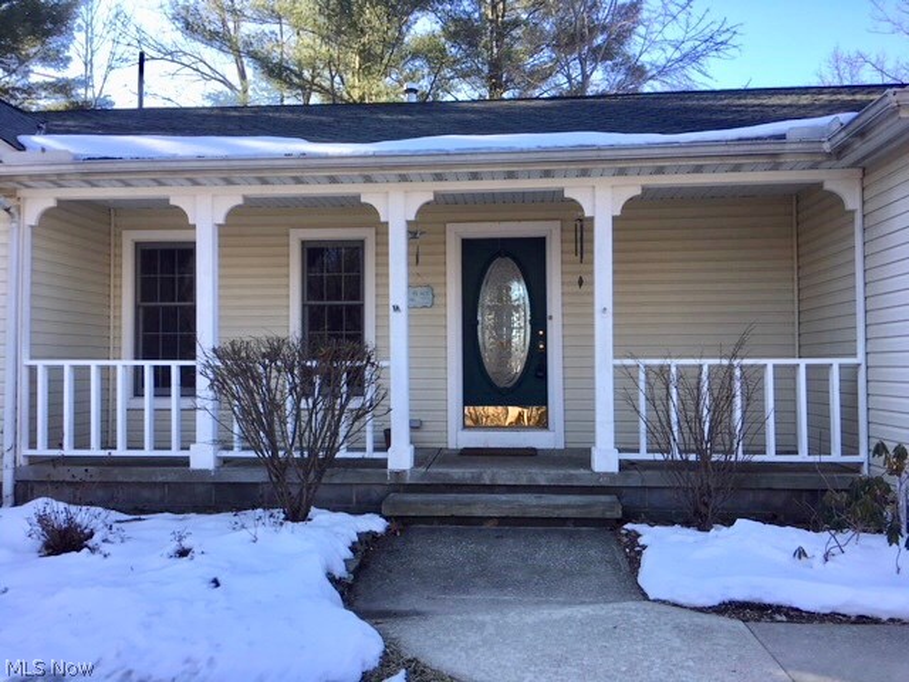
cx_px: 454
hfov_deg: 61.7
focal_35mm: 29
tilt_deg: +2.3
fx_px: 762
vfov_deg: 48.2
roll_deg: -0.1
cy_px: 341
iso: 25
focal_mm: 4.15
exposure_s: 1/296
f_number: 2.2
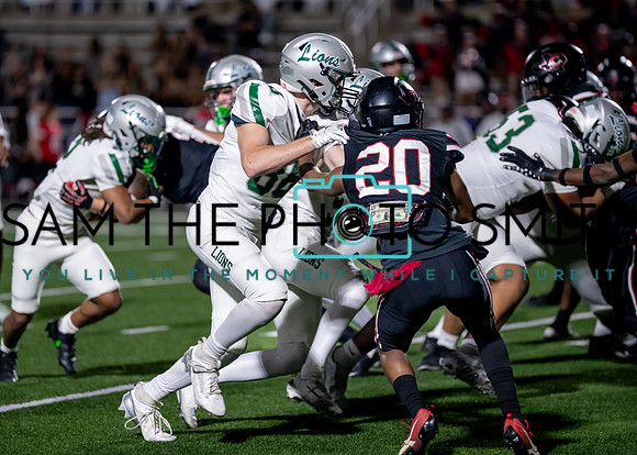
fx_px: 4043
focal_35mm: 224
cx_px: 273
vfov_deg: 6.4
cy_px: 213
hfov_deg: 9.0
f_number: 2.8
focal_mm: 200
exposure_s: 1/1250
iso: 3200
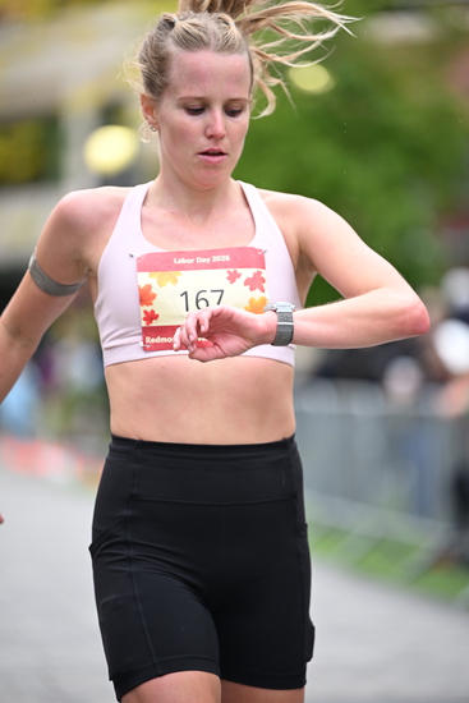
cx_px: 234
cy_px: 352
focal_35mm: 200
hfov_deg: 6.9
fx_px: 3906
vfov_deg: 10.3
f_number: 2.8
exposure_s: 1/1600
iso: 1250
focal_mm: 200
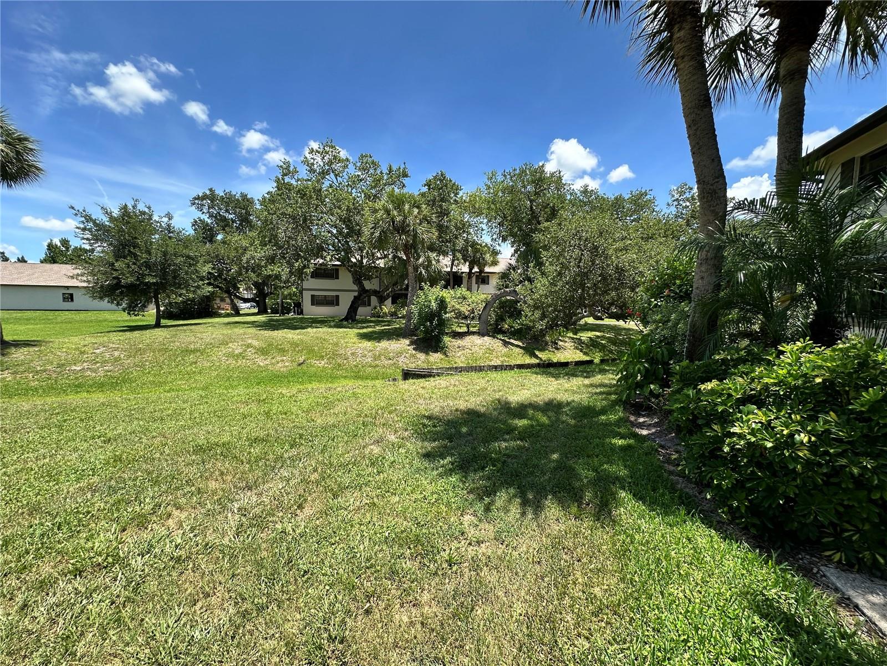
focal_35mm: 14
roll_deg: -0.8
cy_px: 333
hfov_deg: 102.1
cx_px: 444
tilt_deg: -4.4
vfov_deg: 85.7
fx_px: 359
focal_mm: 2.22
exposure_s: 1/774
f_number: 2.2
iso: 40
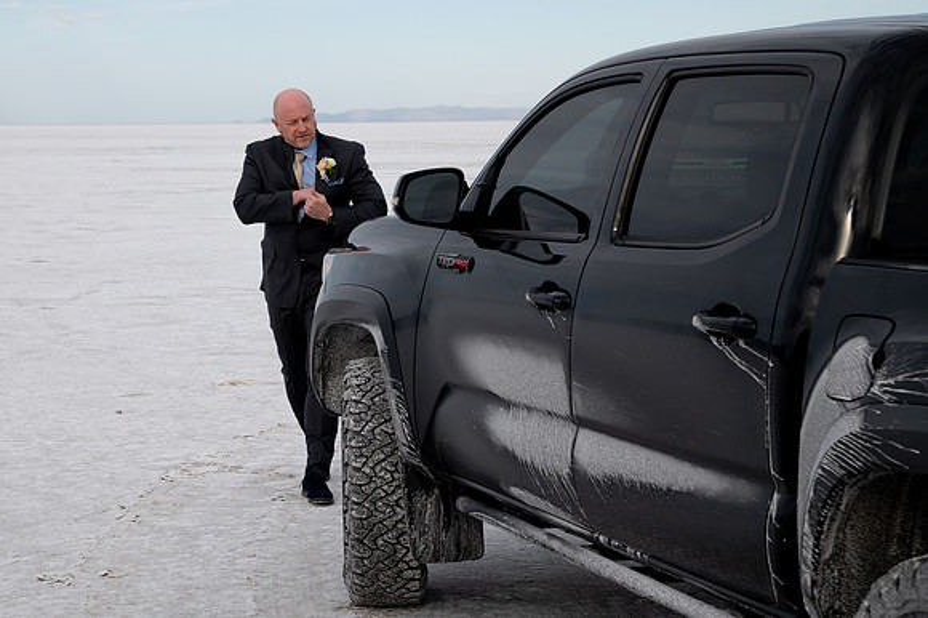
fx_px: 2154
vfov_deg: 16.3
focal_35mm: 84
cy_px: 231
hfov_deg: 24.2
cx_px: 335
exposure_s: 1/640
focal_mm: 65
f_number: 8
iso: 200
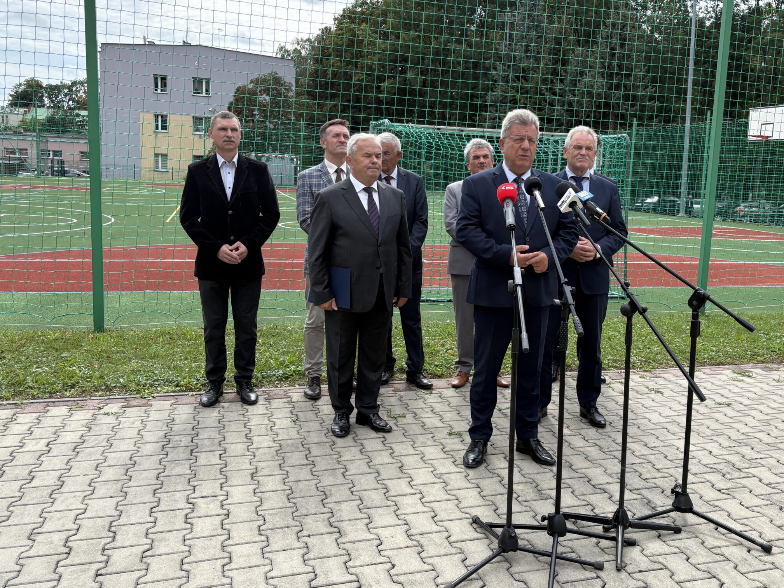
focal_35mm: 33
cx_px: 461
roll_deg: -1.6
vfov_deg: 42.9
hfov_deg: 55.0
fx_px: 747
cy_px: 263
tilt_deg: -8.4
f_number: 1.6
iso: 64
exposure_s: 1/2075
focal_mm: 5.96
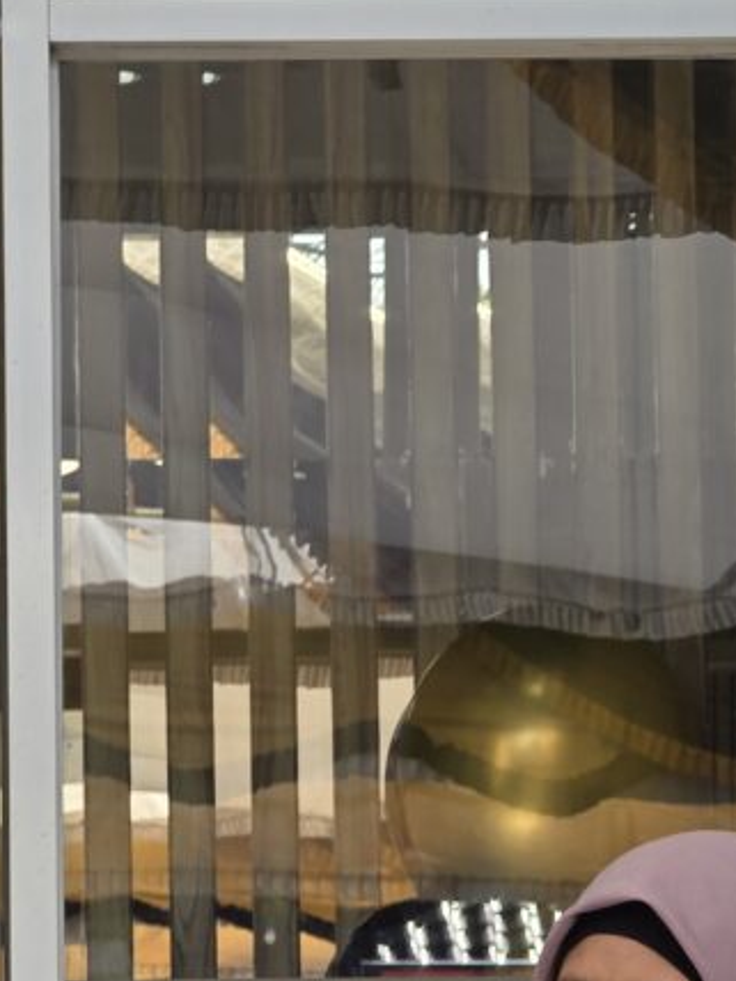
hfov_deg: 5.4
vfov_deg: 7.2
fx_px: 7796
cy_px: 908
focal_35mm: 275
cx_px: 752
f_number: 3.4
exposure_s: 1/100
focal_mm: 18.6
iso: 40
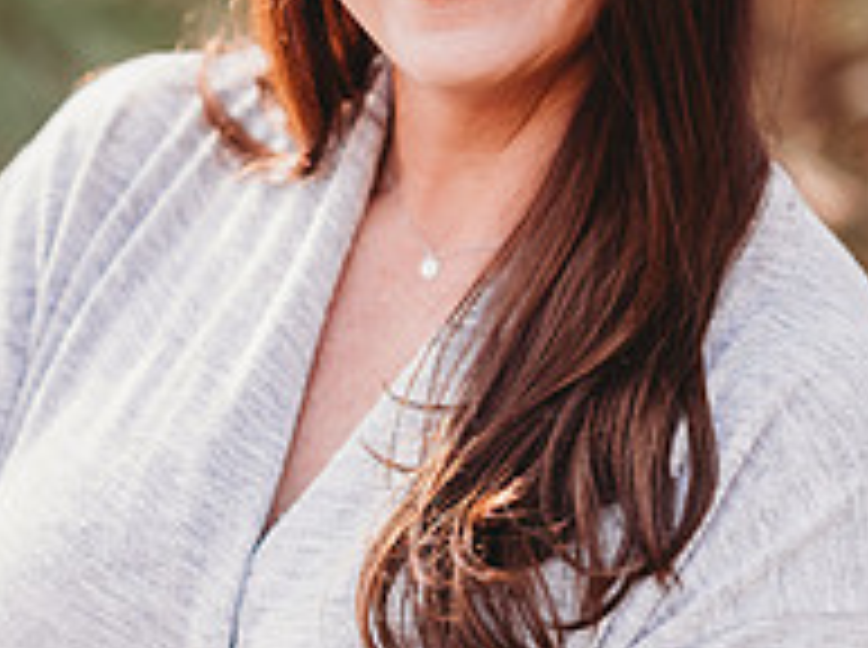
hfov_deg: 10.4
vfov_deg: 7.7
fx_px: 4780
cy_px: 230
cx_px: 342
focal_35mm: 191
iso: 100
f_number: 2.2
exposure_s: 1/320
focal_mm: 85
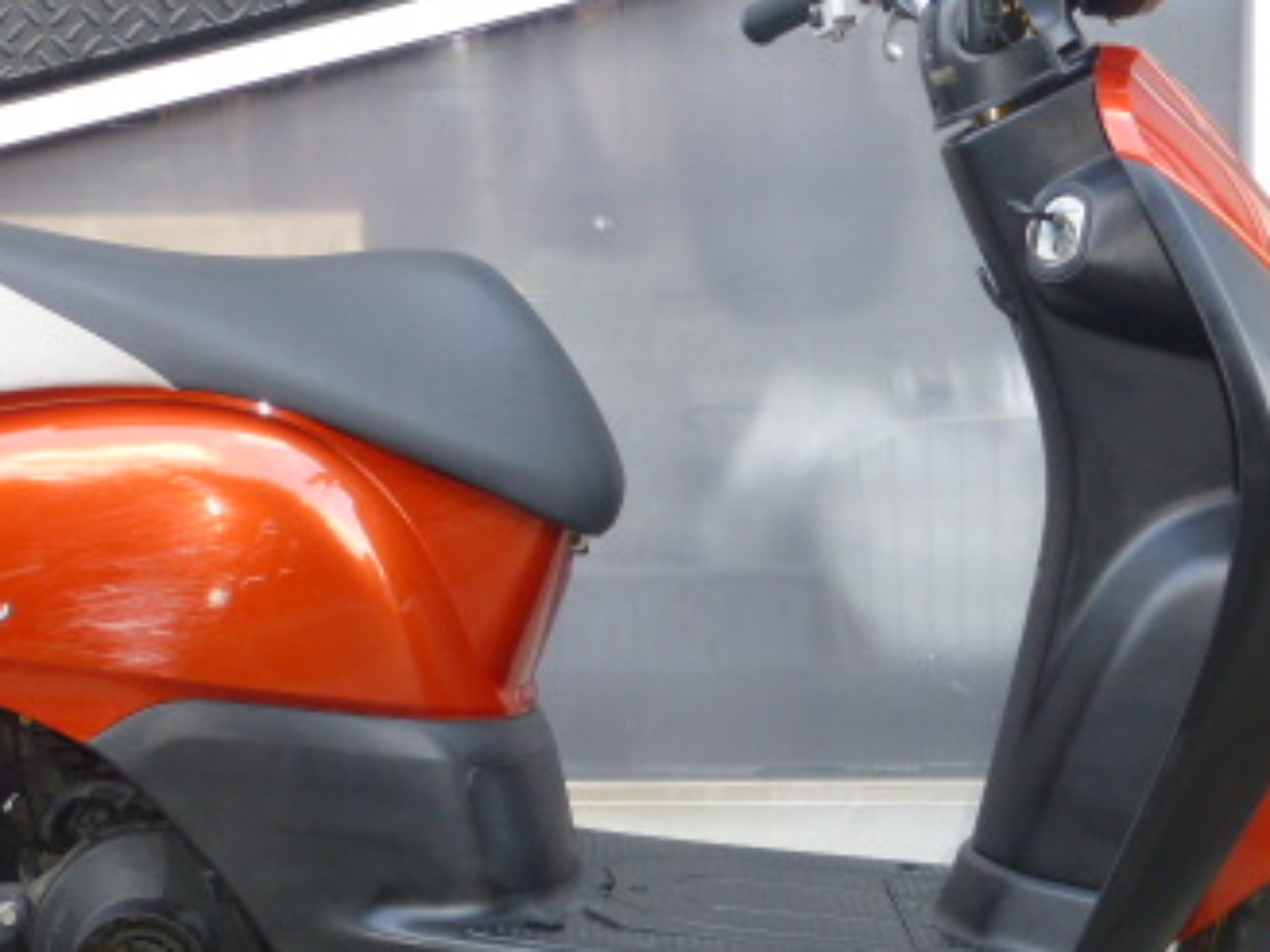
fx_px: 2788
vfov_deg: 19.4
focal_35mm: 76
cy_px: 406
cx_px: 534
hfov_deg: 25.6
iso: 160
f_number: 3.9
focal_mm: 6.9
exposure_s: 1/60
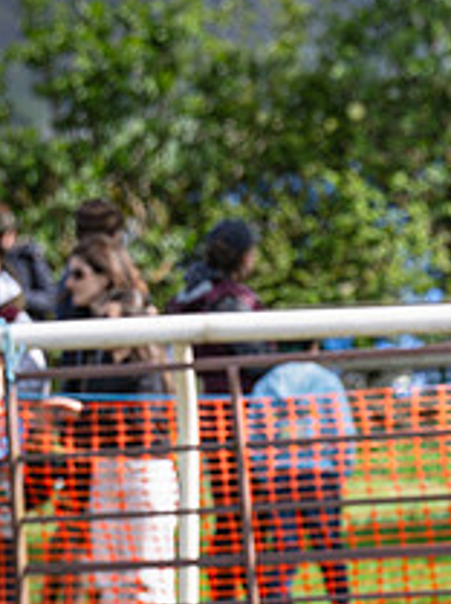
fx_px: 12529
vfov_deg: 2.8
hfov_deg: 2.1
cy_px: 462
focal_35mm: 719
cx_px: 589
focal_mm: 190
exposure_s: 1/1600
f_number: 5
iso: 400
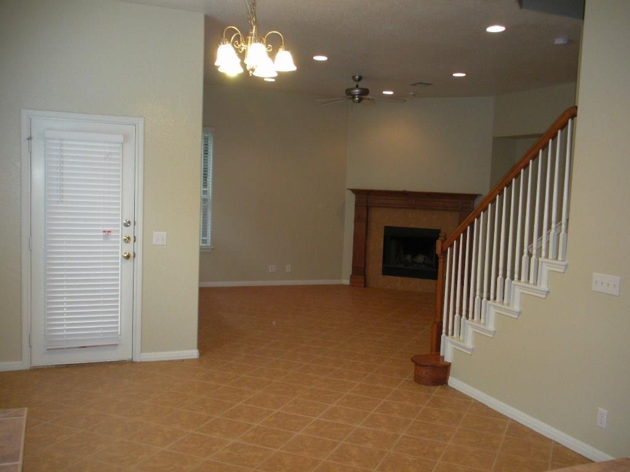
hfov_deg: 52.6
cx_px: 315
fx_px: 637
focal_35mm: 35
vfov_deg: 40.7
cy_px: 236
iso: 241
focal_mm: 6.3
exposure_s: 1/59.4
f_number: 3.5
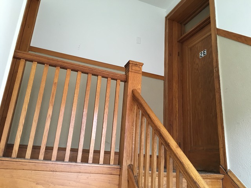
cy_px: 94
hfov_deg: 61.7
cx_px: 126
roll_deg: -3.4
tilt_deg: +18.7
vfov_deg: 48.2
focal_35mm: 29
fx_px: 210
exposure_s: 1/30
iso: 125
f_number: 2.2
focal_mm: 4.15
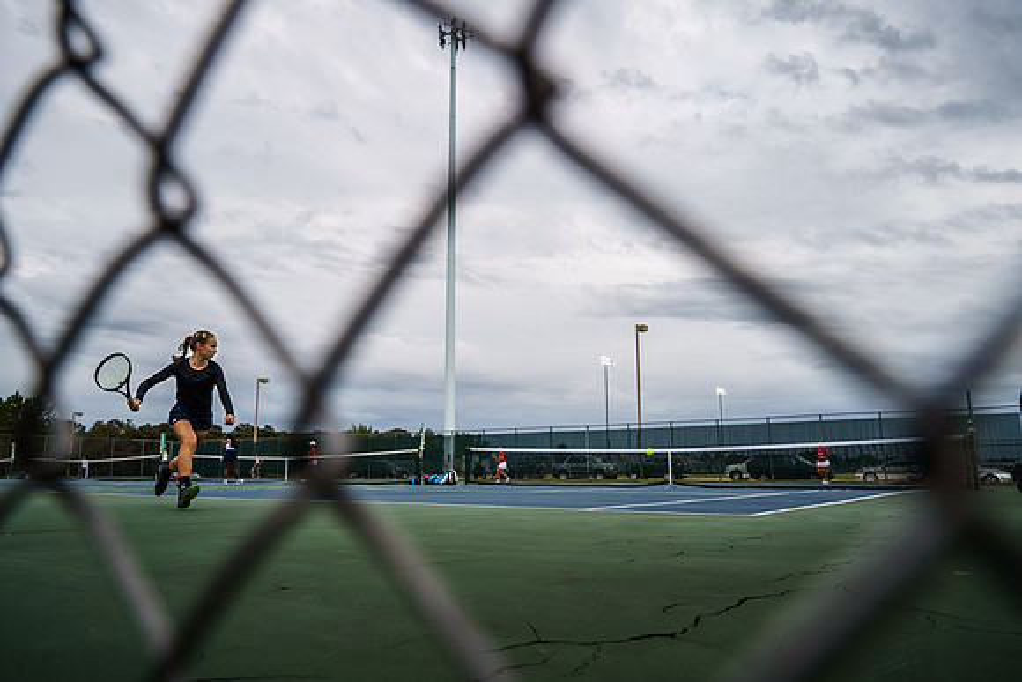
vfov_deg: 50.6
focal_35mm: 25
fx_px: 721
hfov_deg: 70.7
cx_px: 507
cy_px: 349
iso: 320
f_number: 5
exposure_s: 1/1250
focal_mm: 24
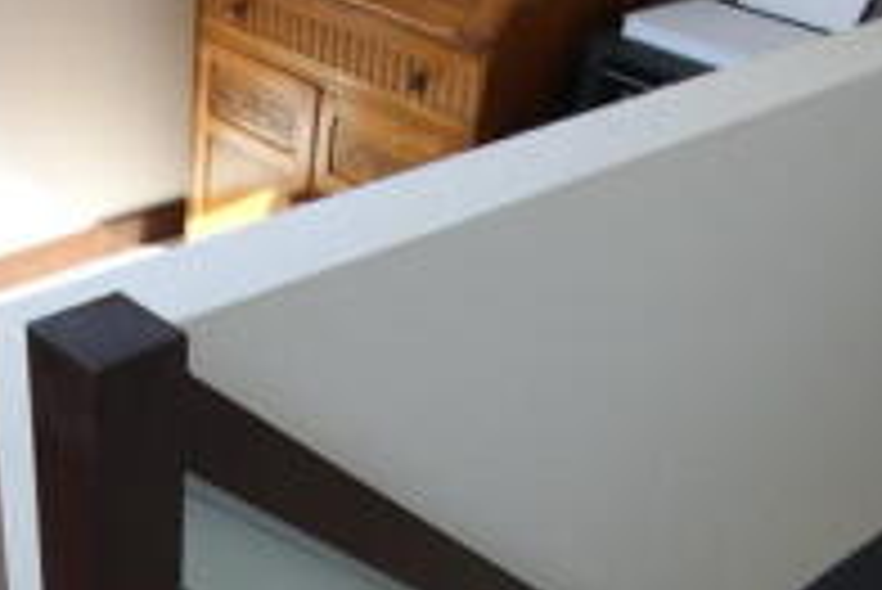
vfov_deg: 27.0
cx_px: 205
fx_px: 1226
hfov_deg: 38.4
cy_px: 281
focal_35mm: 50
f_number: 4
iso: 100
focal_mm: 10
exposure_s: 1/40
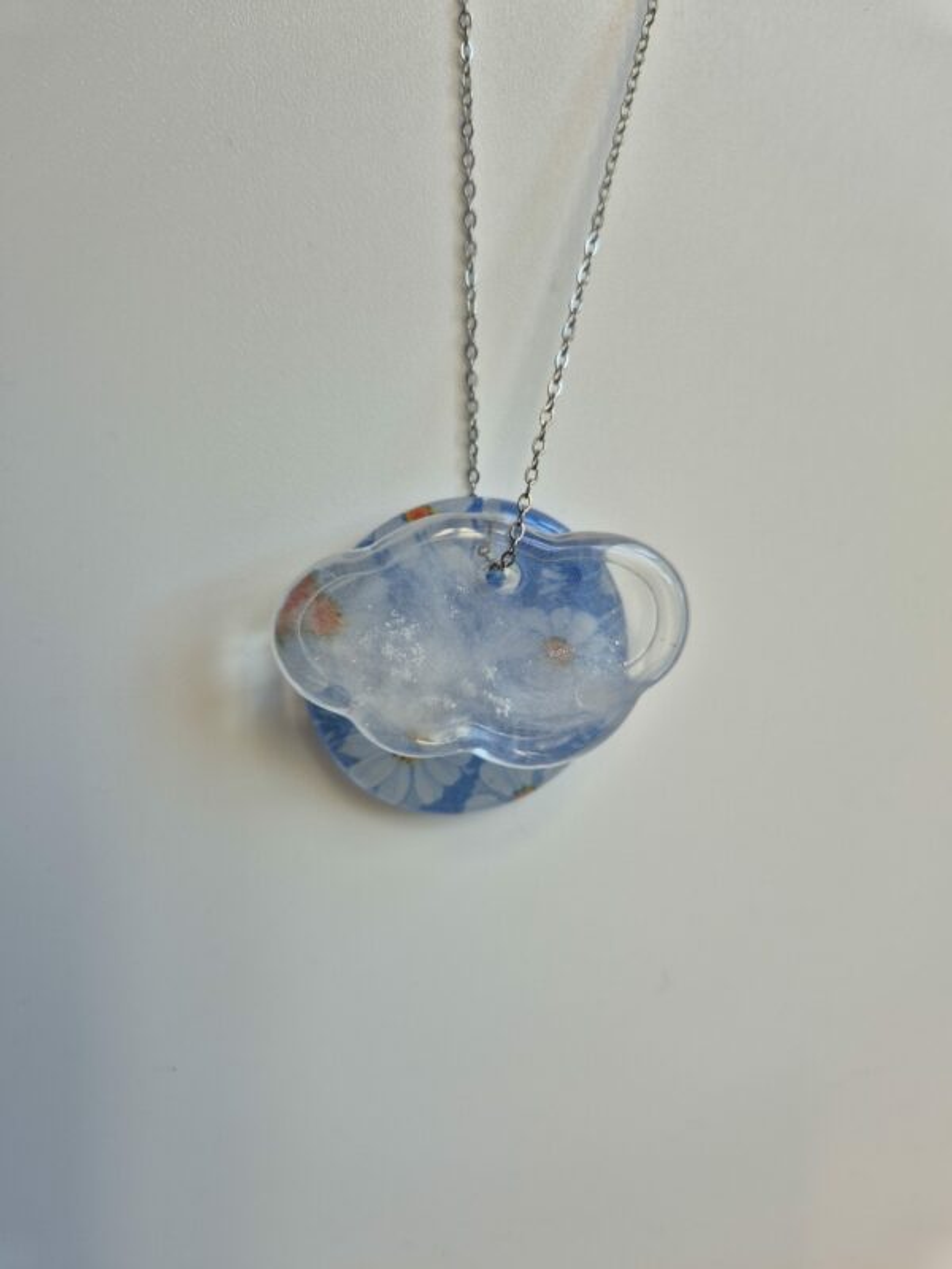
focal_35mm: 23
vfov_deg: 73.9
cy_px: 634
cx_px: 476
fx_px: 843
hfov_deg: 58.9
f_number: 1.8
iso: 64
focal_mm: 5.4
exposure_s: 1/180
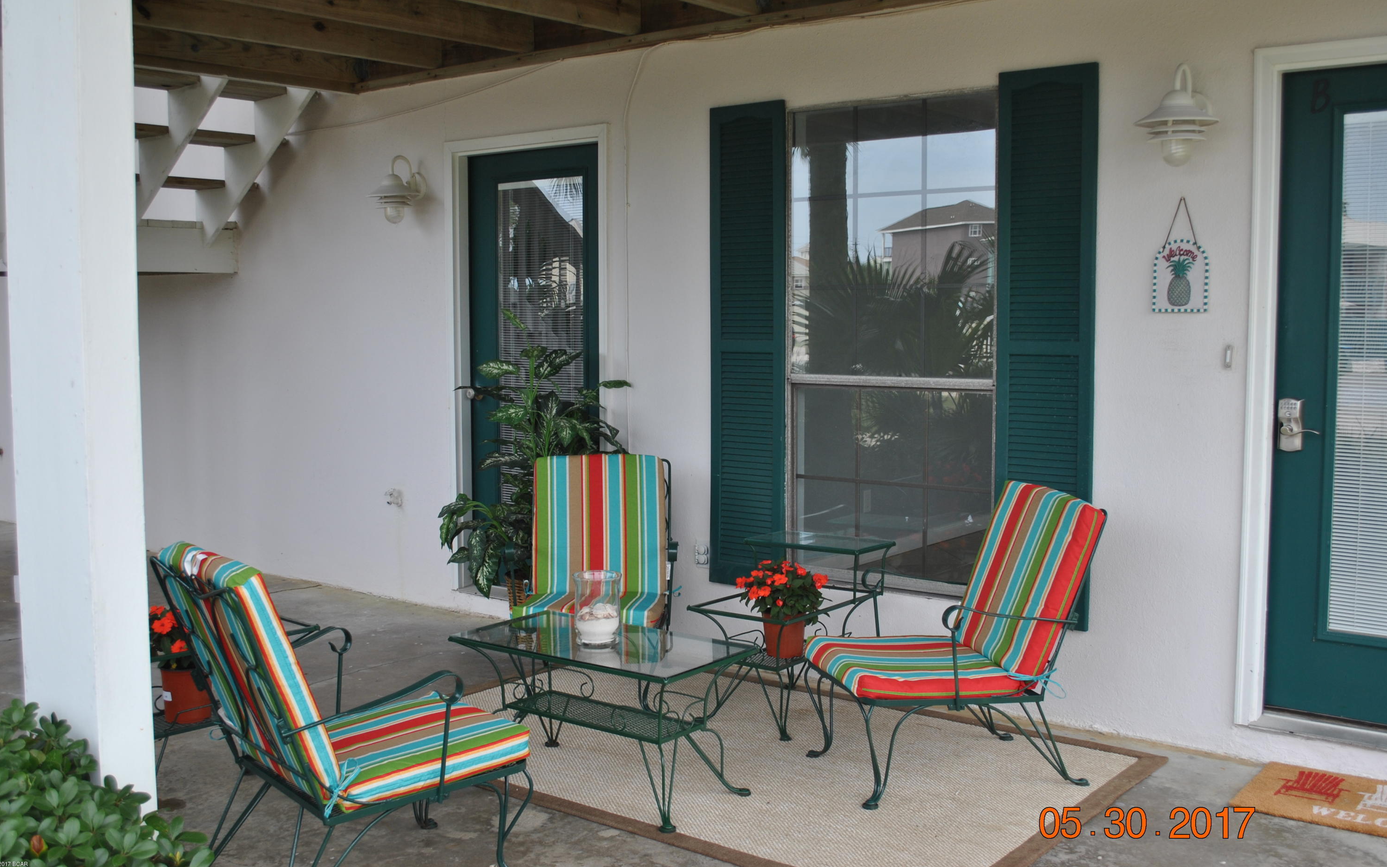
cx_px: 690
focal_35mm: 37
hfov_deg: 52.7
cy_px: 426
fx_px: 1399
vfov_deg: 34.4
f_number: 5.6
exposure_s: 1/125
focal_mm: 24
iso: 110
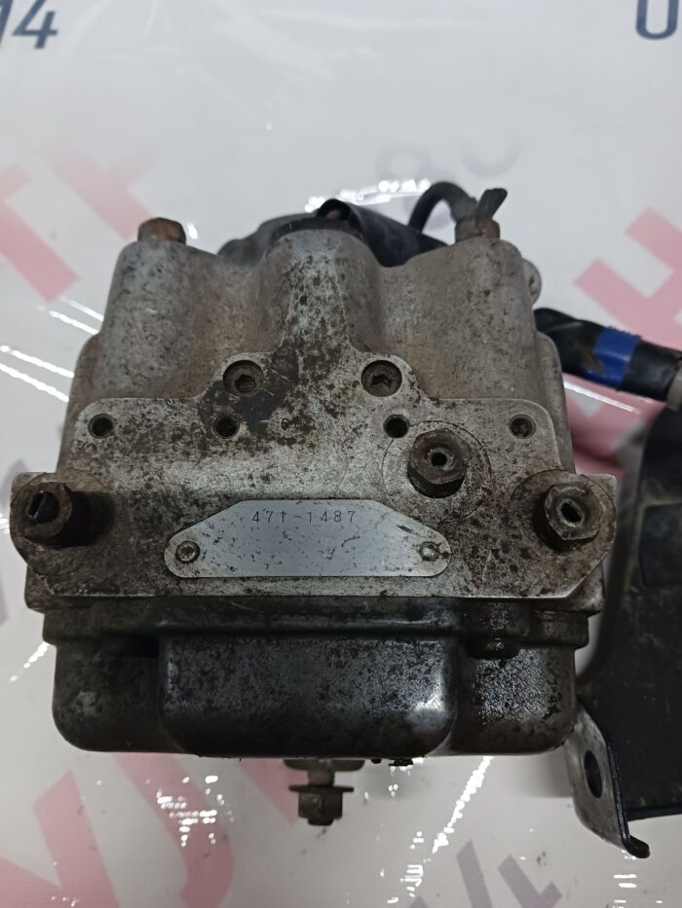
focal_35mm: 27
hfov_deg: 51.4
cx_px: 341
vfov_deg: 65.3
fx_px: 709
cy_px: 454
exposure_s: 1/25
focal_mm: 4
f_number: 1.8
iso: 320
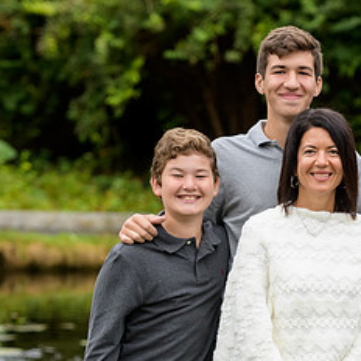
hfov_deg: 7.1
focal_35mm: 246
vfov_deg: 7.1
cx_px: 307
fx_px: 2902
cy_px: 231
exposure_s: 1/400
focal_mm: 116
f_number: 4
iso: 800
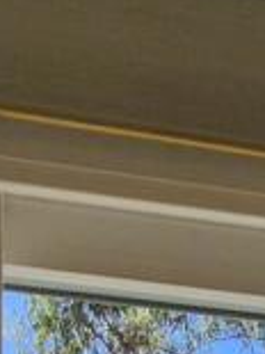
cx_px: 87
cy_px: 925
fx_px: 879
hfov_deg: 17.1
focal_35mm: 86
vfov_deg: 13.5
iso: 50
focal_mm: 2.2
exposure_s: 1/730
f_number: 2.2
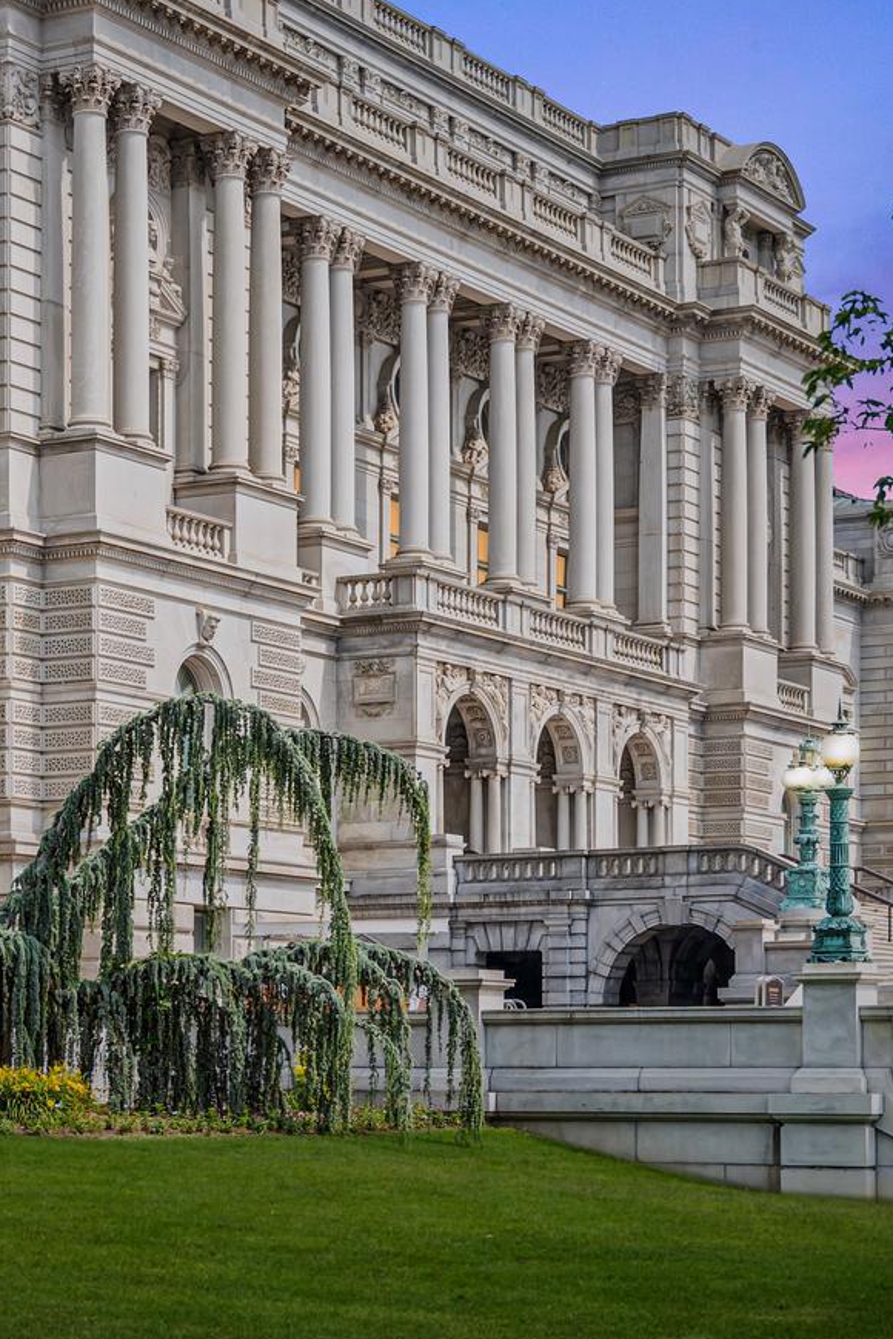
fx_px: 3038
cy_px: 516
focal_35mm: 82
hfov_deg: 16.7
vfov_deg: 24.8
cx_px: 269
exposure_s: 1/2000
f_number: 2.8
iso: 100
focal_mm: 34.7
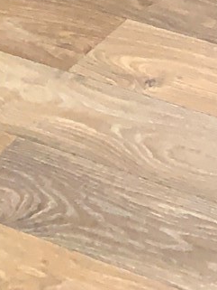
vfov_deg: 9.3
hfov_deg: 7.6
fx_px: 1387
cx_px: 685
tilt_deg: -13.4
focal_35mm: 166
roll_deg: +1.4
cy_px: -592
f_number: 1.8
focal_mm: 4.25
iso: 400
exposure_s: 1/40
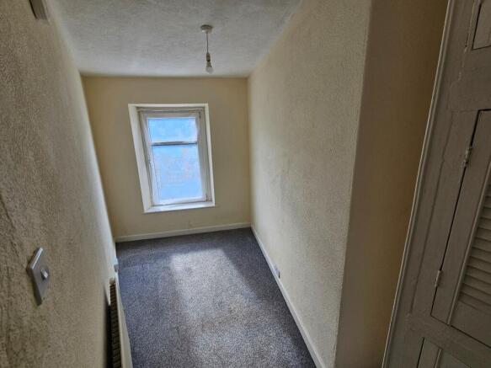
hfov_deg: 106.2
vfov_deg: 89.9
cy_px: 184
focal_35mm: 13
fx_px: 184
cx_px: 246
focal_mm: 2.2
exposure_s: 1/120
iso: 64
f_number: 2.2
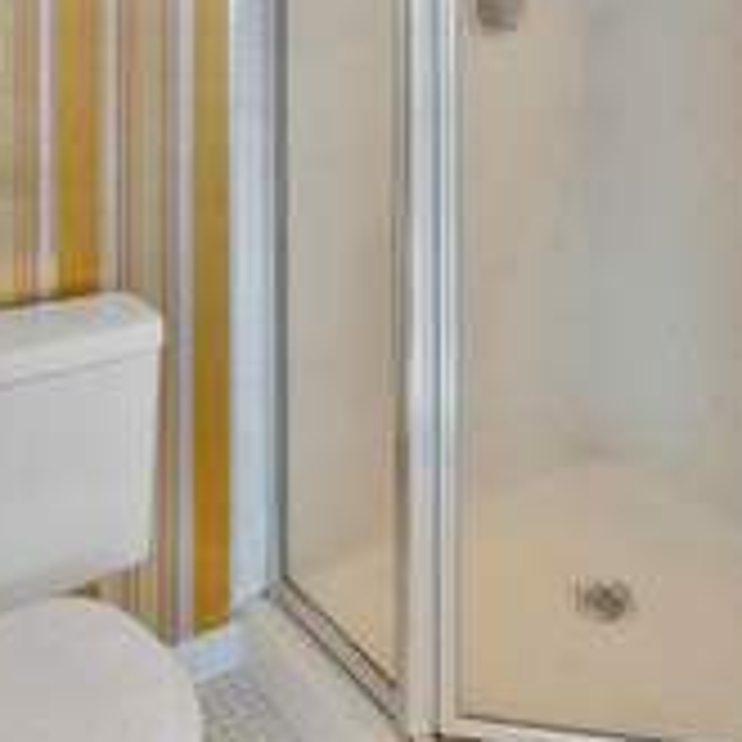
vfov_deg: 40.5
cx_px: 445
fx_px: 897
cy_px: 36
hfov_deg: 44.7
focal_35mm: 37
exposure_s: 1
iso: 160
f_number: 11
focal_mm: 10
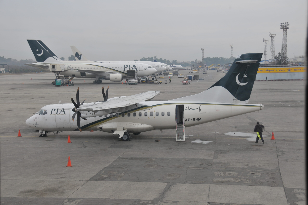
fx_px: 487
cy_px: 102
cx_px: 154
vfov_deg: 23.7
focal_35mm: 57
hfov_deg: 35.1
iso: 200
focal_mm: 38
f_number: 5.6
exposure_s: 1/125
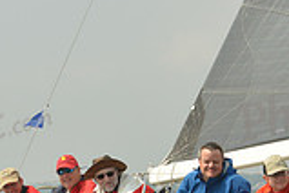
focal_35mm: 256
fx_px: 2055
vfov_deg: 5.4
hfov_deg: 8.0
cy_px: 214
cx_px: 147
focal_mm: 70
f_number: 8
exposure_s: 1/1250
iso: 320
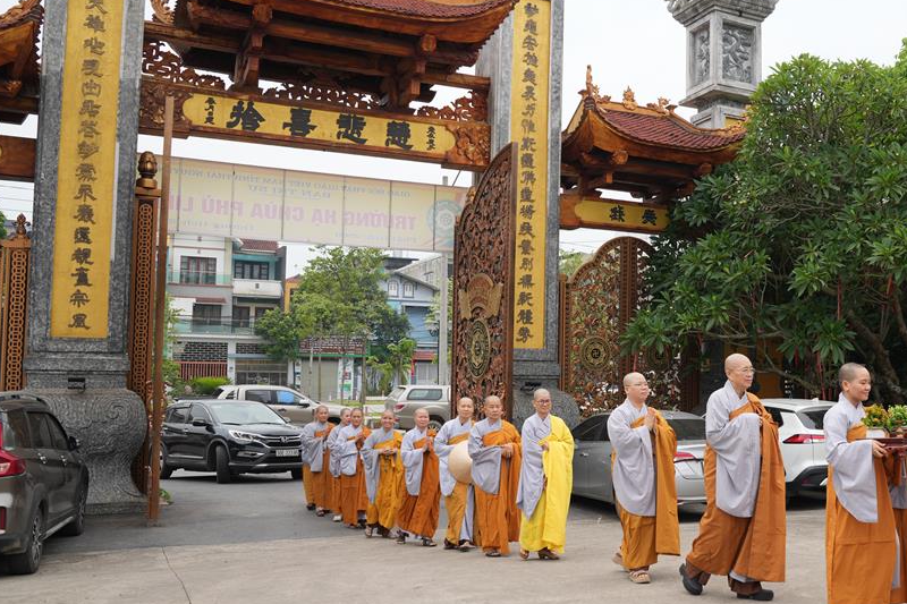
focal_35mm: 36
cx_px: 647
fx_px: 907
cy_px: 327
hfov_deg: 51.5
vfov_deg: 36.8
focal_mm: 24
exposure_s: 1/160
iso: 100
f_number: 6.3
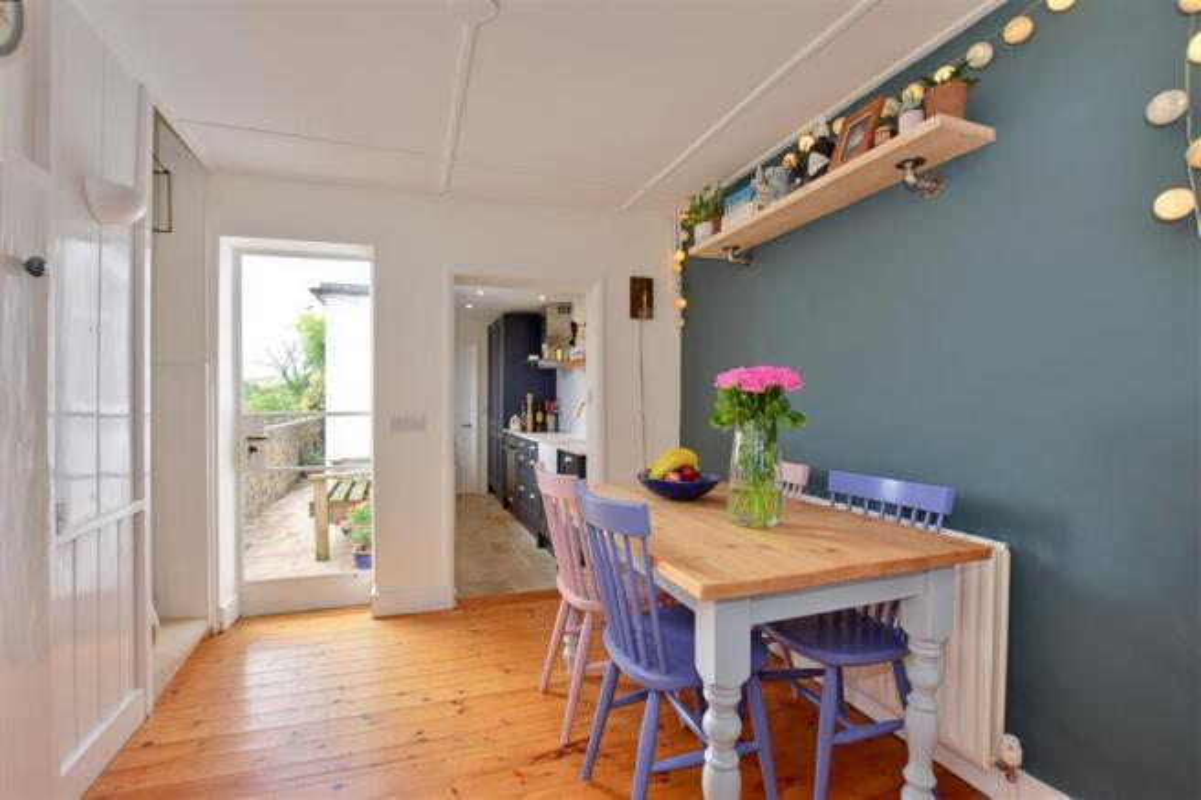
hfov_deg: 100.4
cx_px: 600
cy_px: 400
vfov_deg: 77.3
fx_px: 500
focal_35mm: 15
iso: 400
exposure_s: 1/13
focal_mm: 10
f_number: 11
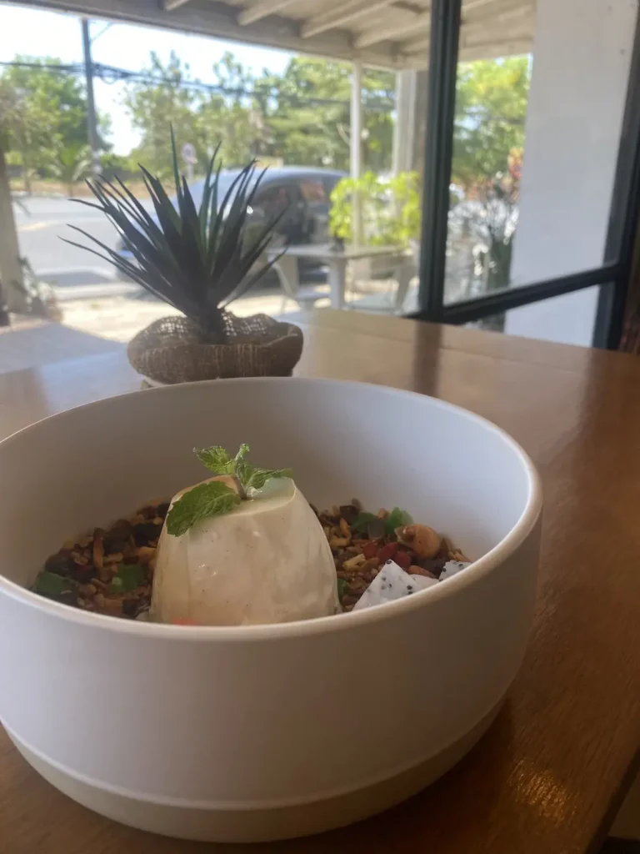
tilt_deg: -19.4
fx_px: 641
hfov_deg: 53.1
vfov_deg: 67.3
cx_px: 320
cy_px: 427
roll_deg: -0.4
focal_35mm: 26
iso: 32
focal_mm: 4.25
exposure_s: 1/191
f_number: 1.8
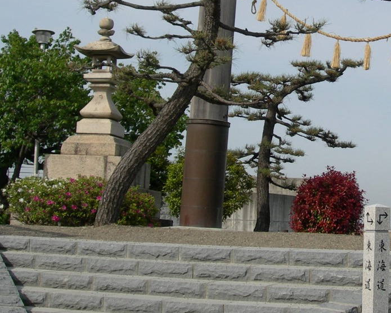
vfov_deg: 19.0
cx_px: 350
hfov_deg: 23.2
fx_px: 926
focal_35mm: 80
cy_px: 67
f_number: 4.8
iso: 50
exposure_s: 1/698
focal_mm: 7.8
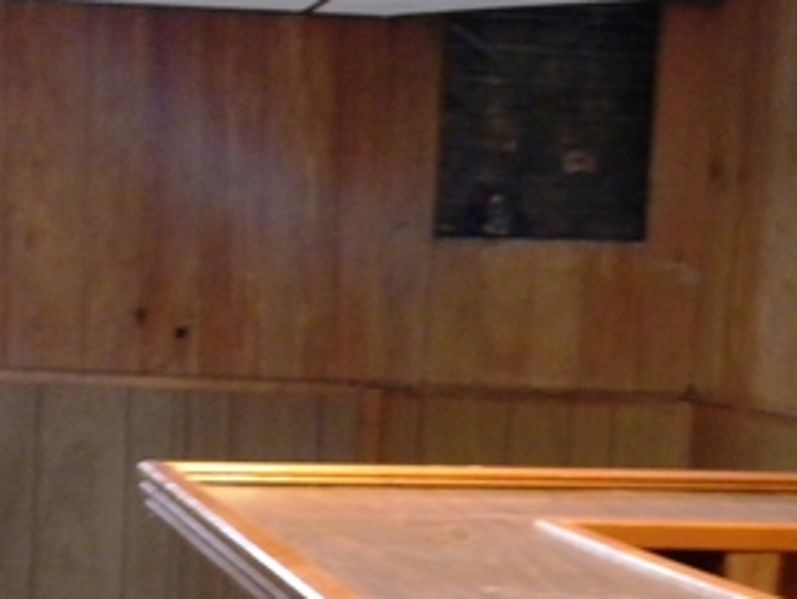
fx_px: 2305
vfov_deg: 14.6
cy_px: 556
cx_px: 210
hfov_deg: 19.5
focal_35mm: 100
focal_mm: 7.3
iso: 400
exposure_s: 1/4.7
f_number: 3.8
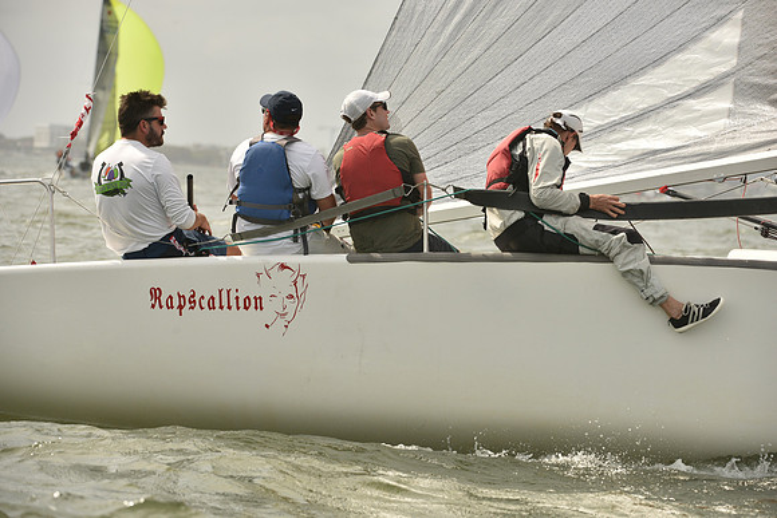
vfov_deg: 6.9
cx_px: 388
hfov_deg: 10.3
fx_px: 4317
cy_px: 259
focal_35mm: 200
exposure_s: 1/1600
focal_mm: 200
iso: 320
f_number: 6.3
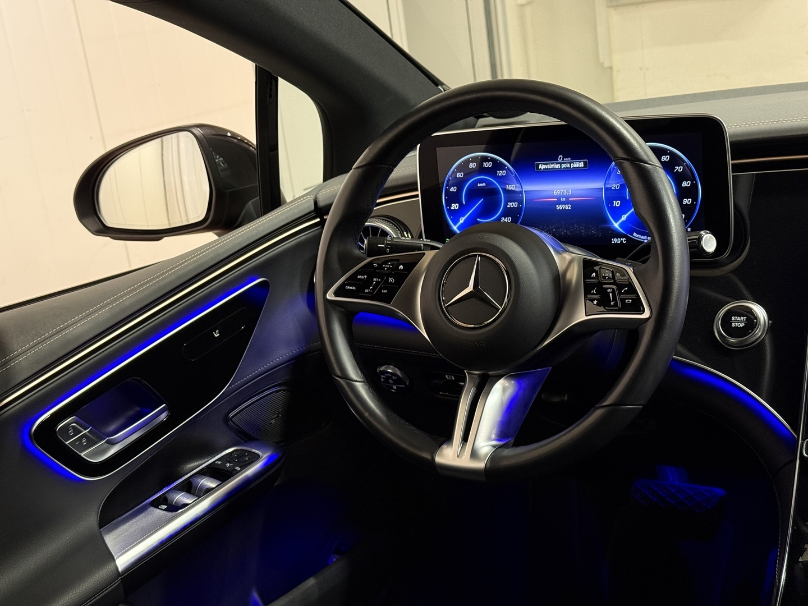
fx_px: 1120
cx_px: 404
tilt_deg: -14.2
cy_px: 303
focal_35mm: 48
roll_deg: +7.9
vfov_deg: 30.3
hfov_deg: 39.7
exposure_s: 1/40
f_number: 1.78
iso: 400
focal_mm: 6.76
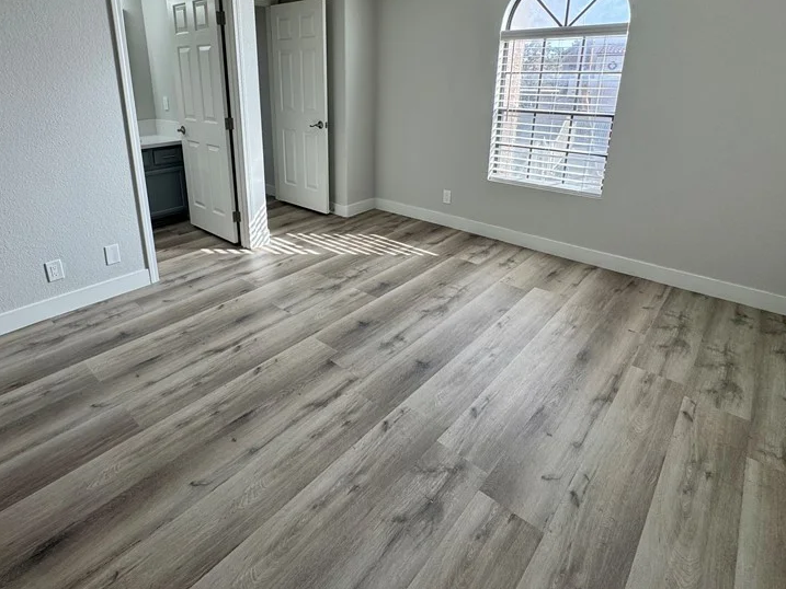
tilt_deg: -17.2
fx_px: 454
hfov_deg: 81.4
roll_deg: +0.3
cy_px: 206
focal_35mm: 20
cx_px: 350
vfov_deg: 64.6
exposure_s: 1/120
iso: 40
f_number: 2.2
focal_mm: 2.22
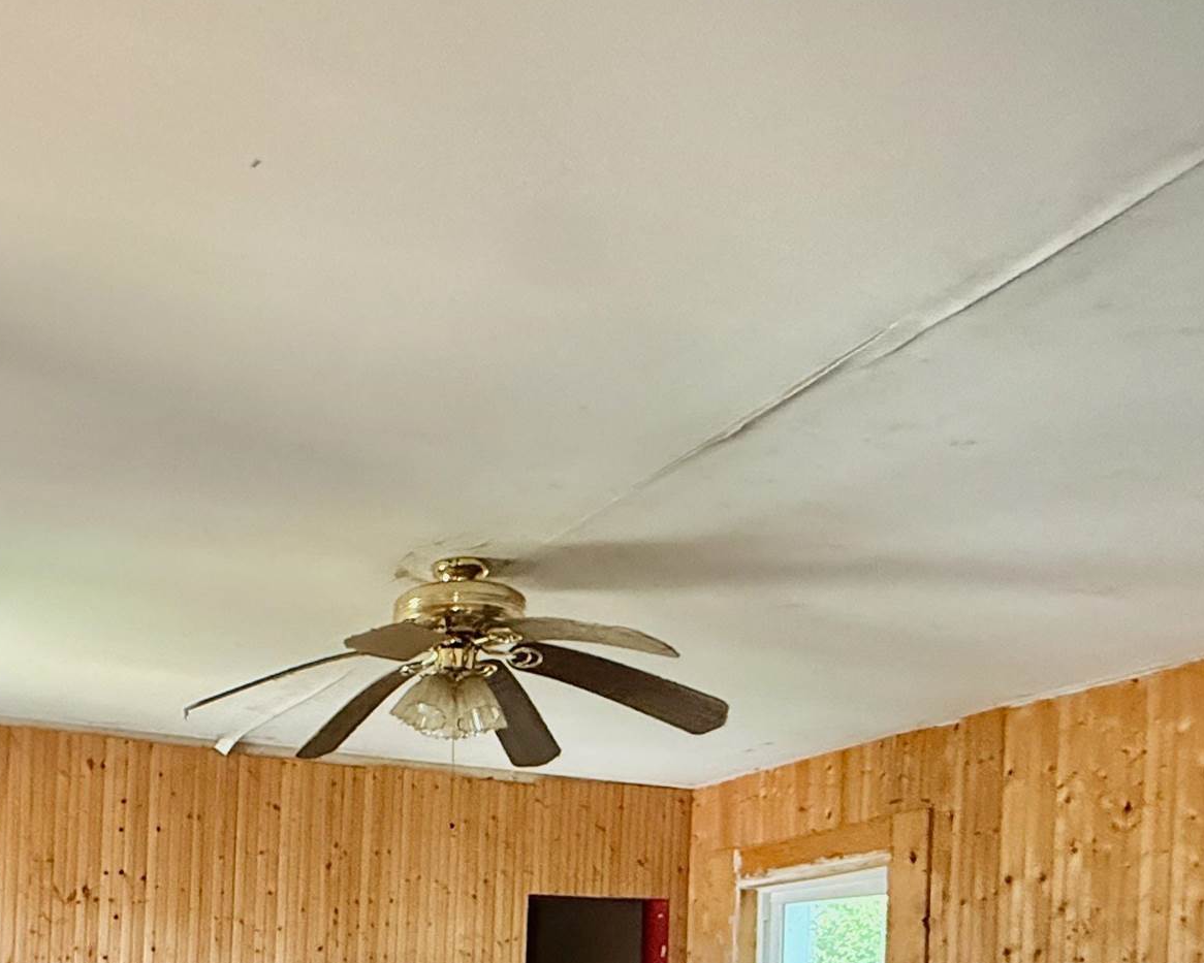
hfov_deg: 46.9
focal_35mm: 36
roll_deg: -1.7
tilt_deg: -1.5
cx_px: 199
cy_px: 1045
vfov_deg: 35.5
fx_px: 1283
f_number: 2.2
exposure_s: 1/60
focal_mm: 2.22
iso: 800
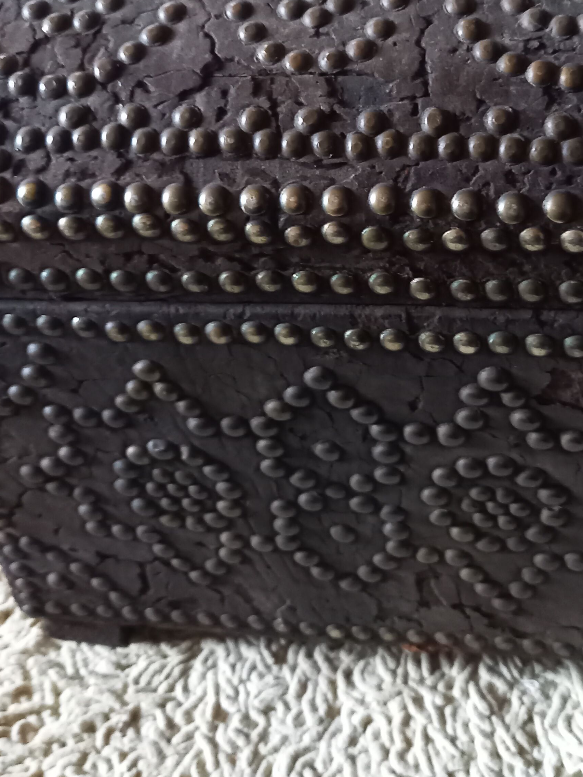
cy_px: 211
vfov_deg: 41.9
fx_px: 988
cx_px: 347
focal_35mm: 44
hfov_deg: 32.8
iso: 1000
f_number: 1.8
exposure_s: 1/20
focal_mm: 4.65
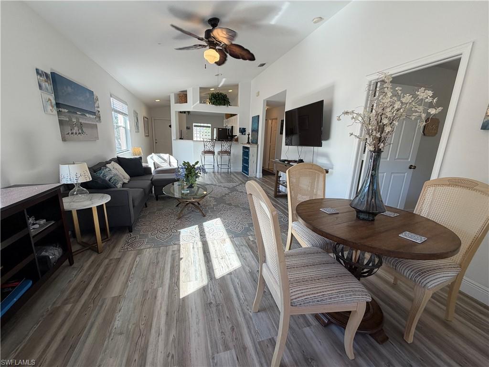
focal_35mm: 14
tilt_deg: -14.2
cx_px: 244
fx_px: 198
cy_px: 184
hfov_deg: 102.1
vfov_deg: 85.7
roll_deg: -2.1
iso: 80
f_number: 2.2
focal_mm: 2.22
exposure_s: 1/120
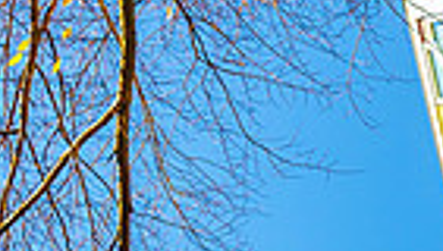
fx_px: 1365
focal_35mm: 116
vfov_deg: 10.2
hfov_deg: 15.3
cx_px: 848
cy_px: 353
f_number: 4
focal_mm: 18
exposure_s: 1/320
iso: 100
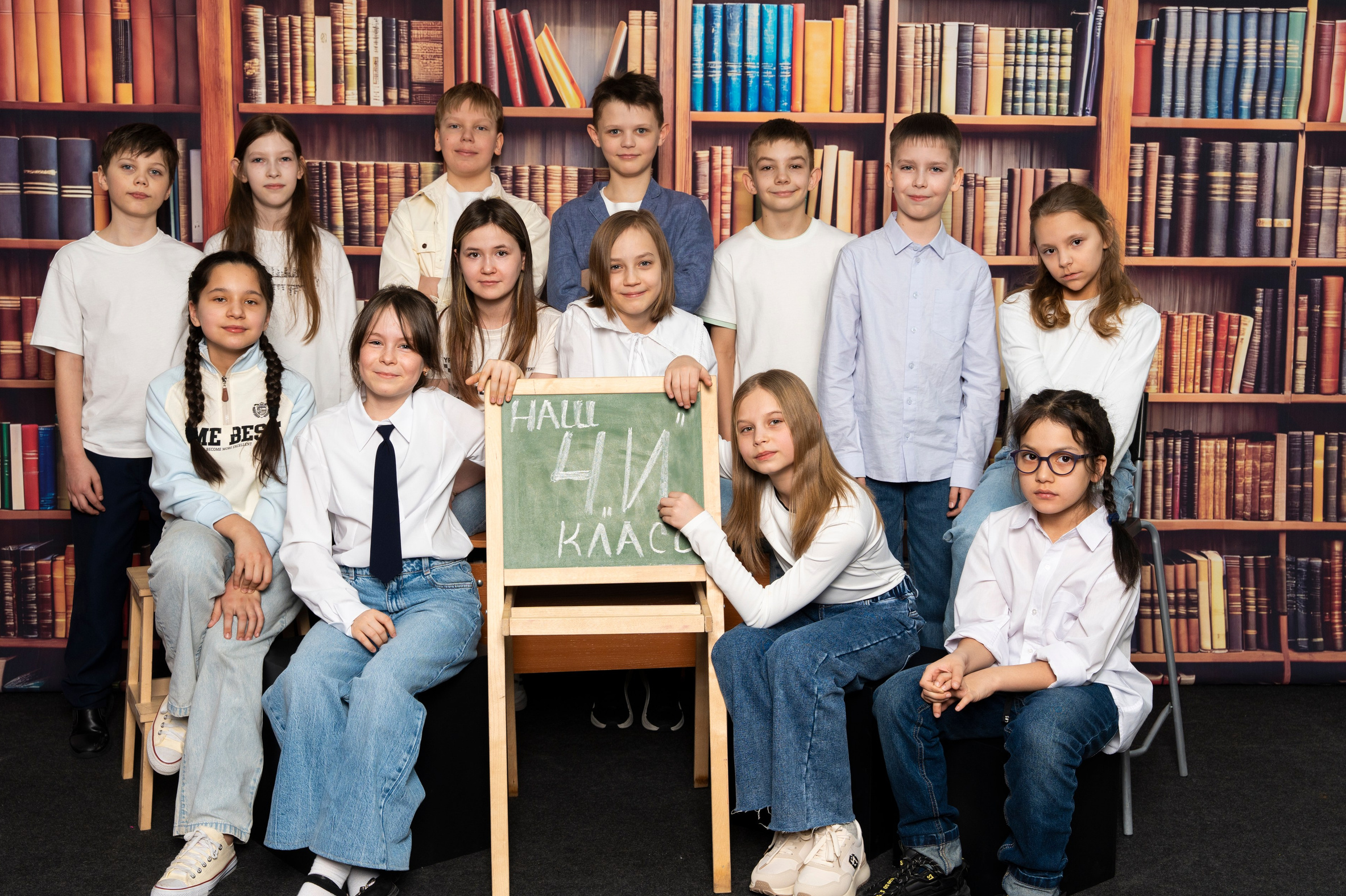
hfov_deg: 46.4
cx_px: 666
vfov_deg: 31.9
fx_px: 1570
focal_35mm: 42
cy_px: 465
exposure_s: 1/125
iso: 400
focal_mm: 38.2
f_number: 6.3
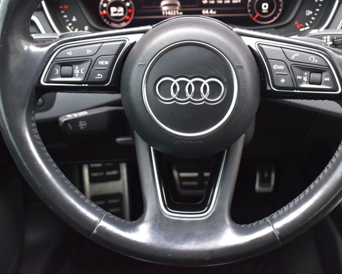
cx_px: 185
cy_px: 139
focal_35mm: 47
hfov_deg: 39.8
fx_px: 471
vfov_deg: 32.4
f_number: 6.3
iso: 900
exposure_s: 1/15
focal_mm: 27
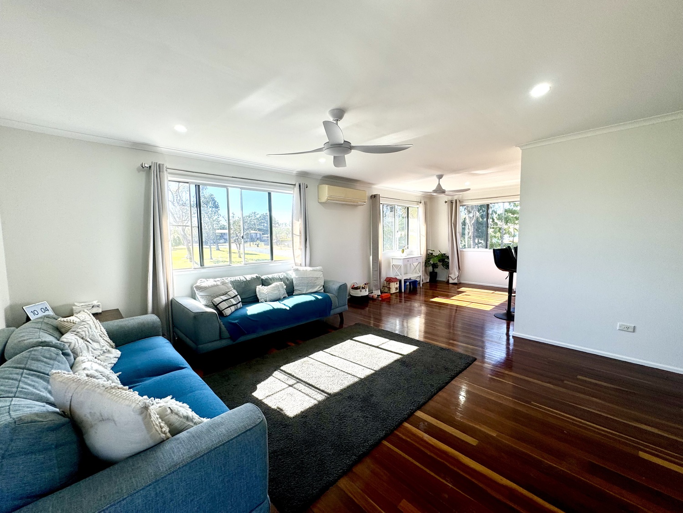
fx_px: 276
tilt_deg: -3.5
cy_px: 256
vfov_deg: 85.7
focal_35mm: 14
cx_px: 342
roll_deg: +1.6
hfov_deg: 102.1
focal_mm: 2.22
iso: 40
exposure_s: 1/161
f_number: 2.2
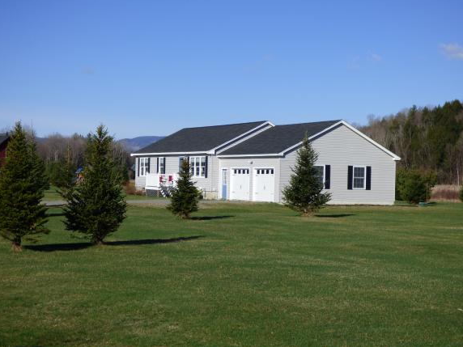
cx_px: 232
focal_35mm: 70
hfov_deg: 27.8
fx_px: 936
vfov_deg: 21.0
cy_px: 172
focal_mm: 12.29
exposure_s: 1/1300
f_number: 4.3
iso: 100
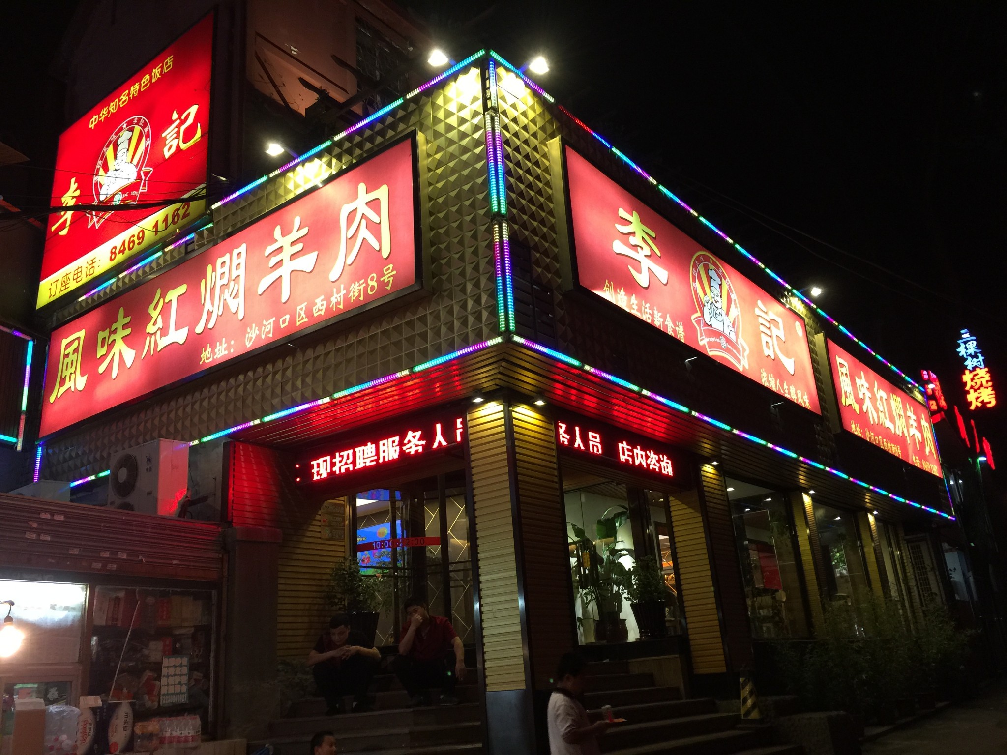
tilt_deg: +20.8
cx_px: 504
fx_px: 844
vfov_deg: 48.2
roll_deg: +3.0
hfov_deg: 61.7
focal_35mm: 29
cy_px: 378
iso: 50
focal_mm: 4.15
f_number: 2.2
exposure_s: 1/15
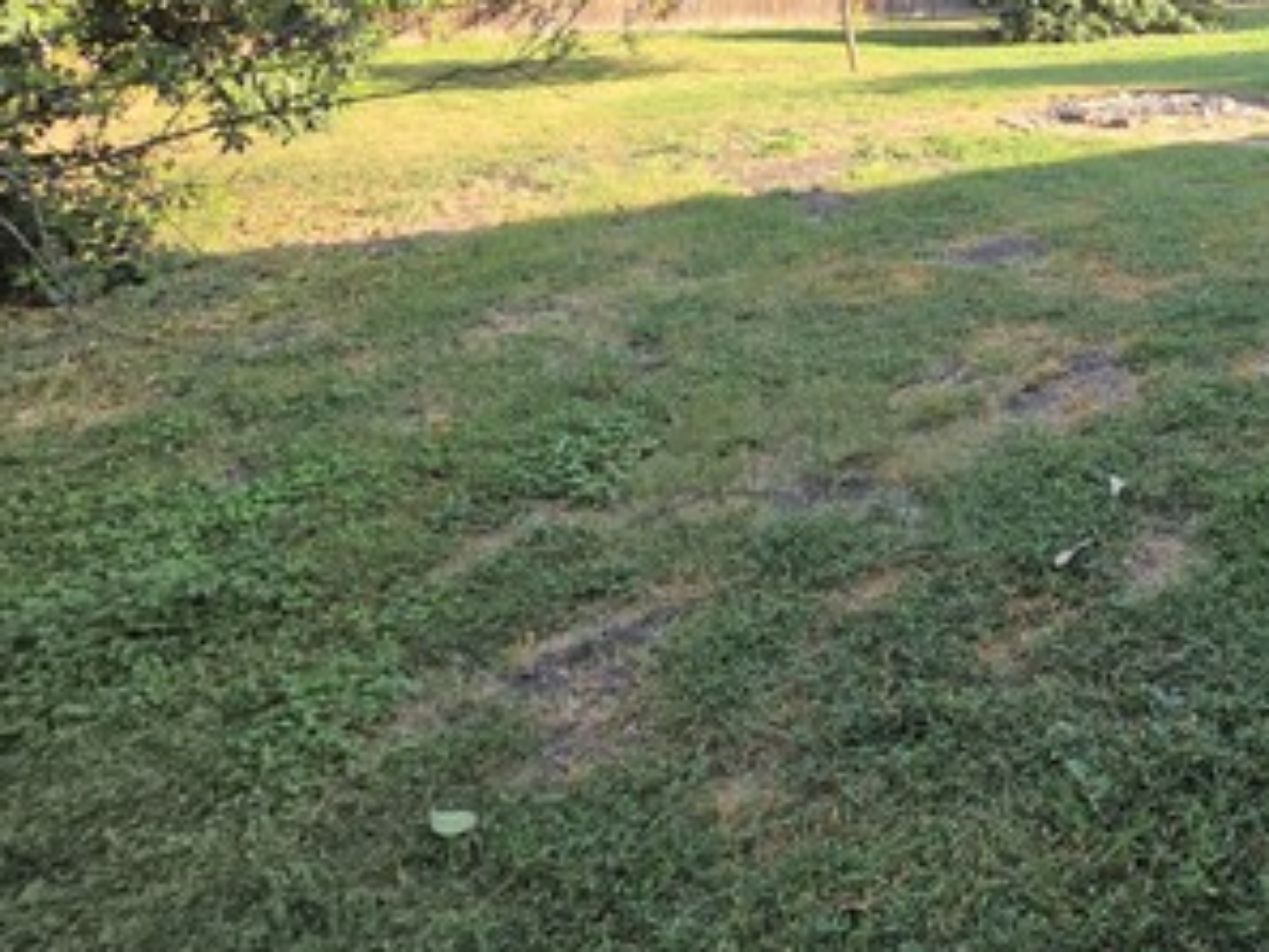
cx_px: 1184
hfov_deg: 53.8
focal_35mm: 28
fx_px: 1027
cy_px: -9
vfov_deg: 42.6
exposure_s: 1/775
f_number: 1.9
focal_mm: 2.2
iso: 40
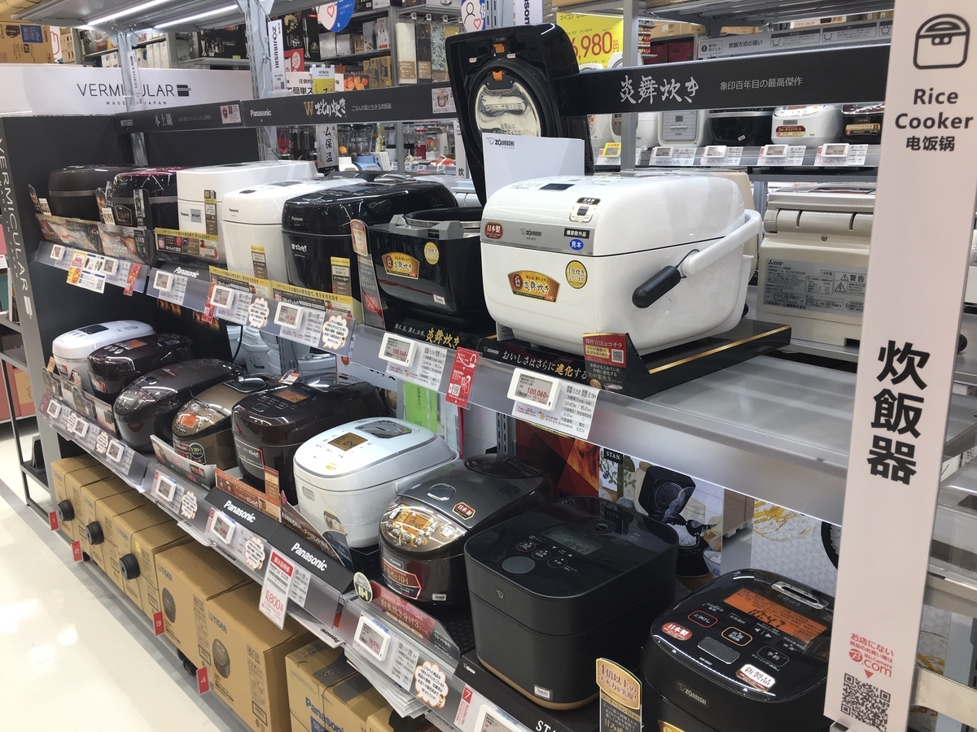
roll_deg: +2.5
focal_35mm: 29
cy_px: 366
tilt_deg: -14.4
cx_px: 488
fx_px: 818
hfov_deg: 61.7
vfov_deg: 48.2
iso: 40
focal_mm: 4.15
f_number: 2.2
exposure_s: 1/120
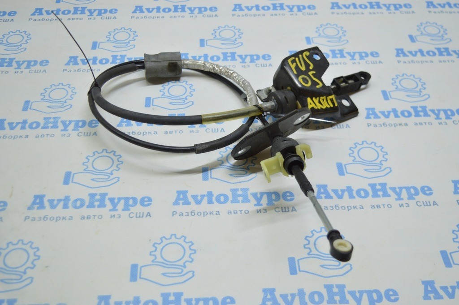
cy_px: 152
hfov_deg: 42.4
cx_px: 230
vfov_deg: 28.9
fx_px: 592
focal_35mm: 46
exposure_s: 1/60
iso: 400
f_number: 4.2
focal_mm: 31
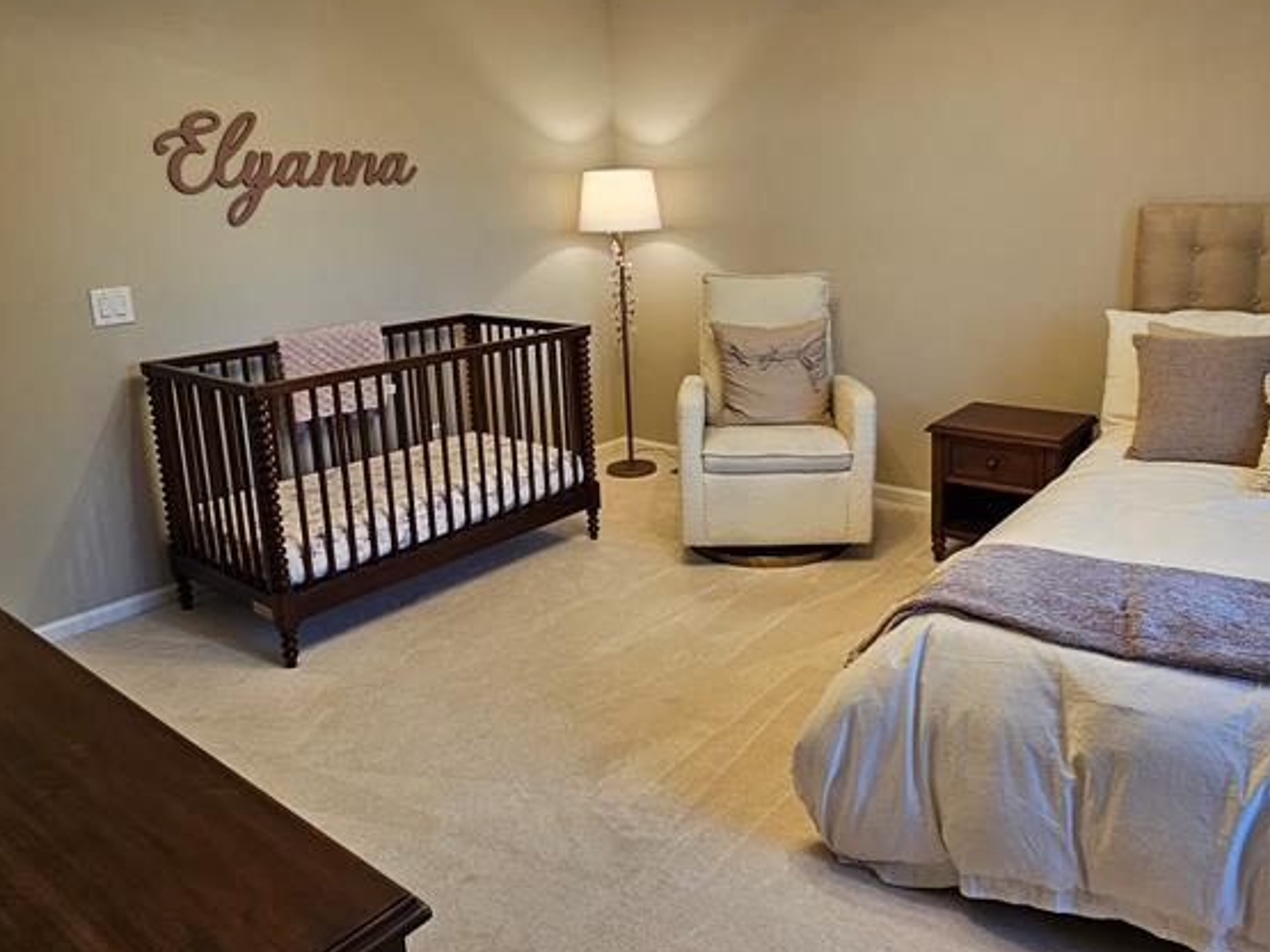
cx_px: 712
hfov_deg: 71.3
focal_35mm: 24
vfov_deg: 56.3
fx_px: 880
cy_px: 375
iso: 100
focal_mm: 2.2
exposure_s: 1/60
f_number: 2.2
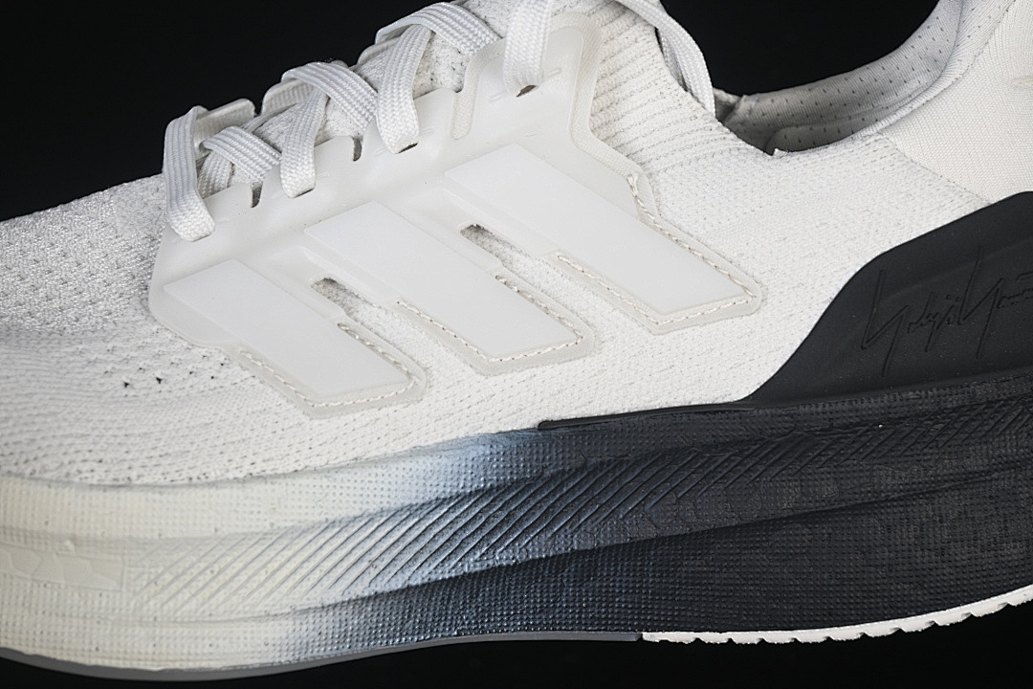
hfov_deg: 27.0
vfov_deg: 18.2
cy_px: 344
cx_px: 516
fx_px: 2152
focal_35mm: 75
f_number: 7.1
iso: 160
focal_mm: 50
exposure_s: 1/80
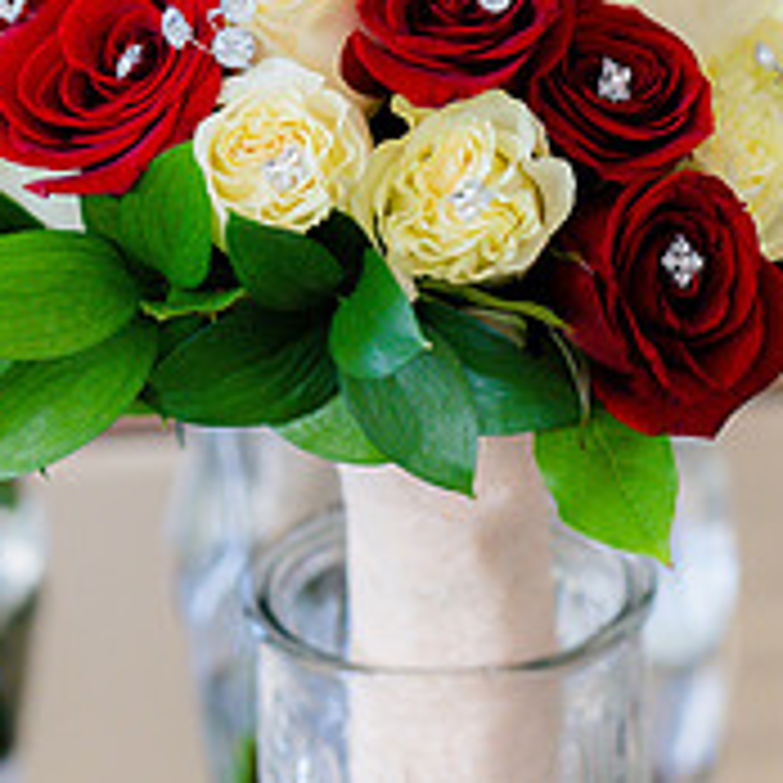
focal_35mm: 202
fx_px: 5169
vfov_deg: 8.7
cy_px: 418
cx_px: 468
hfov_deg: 8.7
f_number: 4
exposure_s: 1/125
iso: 2000
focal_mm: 92
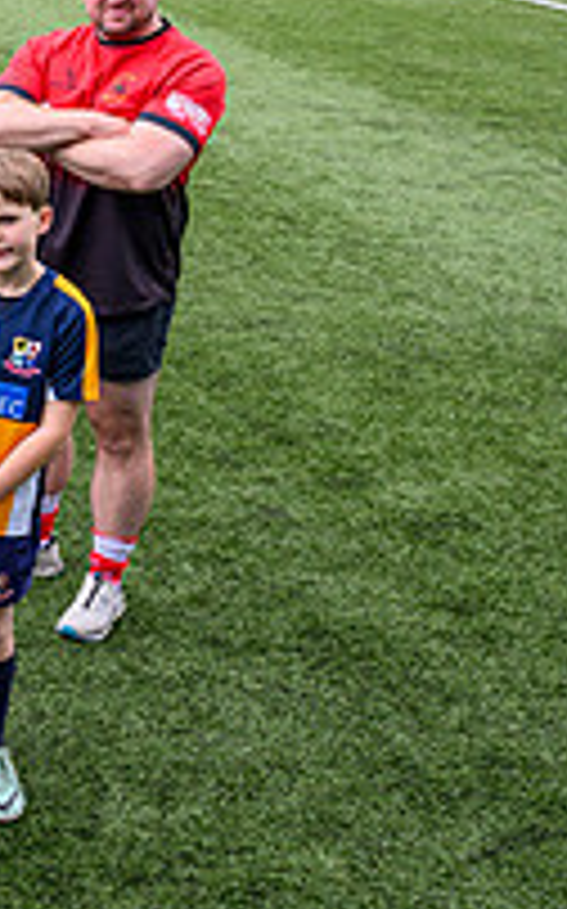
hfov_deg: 14.5
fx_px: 1758
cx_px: -634
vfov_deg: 28.8
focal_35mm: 71
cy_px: 310
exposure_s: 1/250
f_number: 5
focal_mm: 24
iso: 250
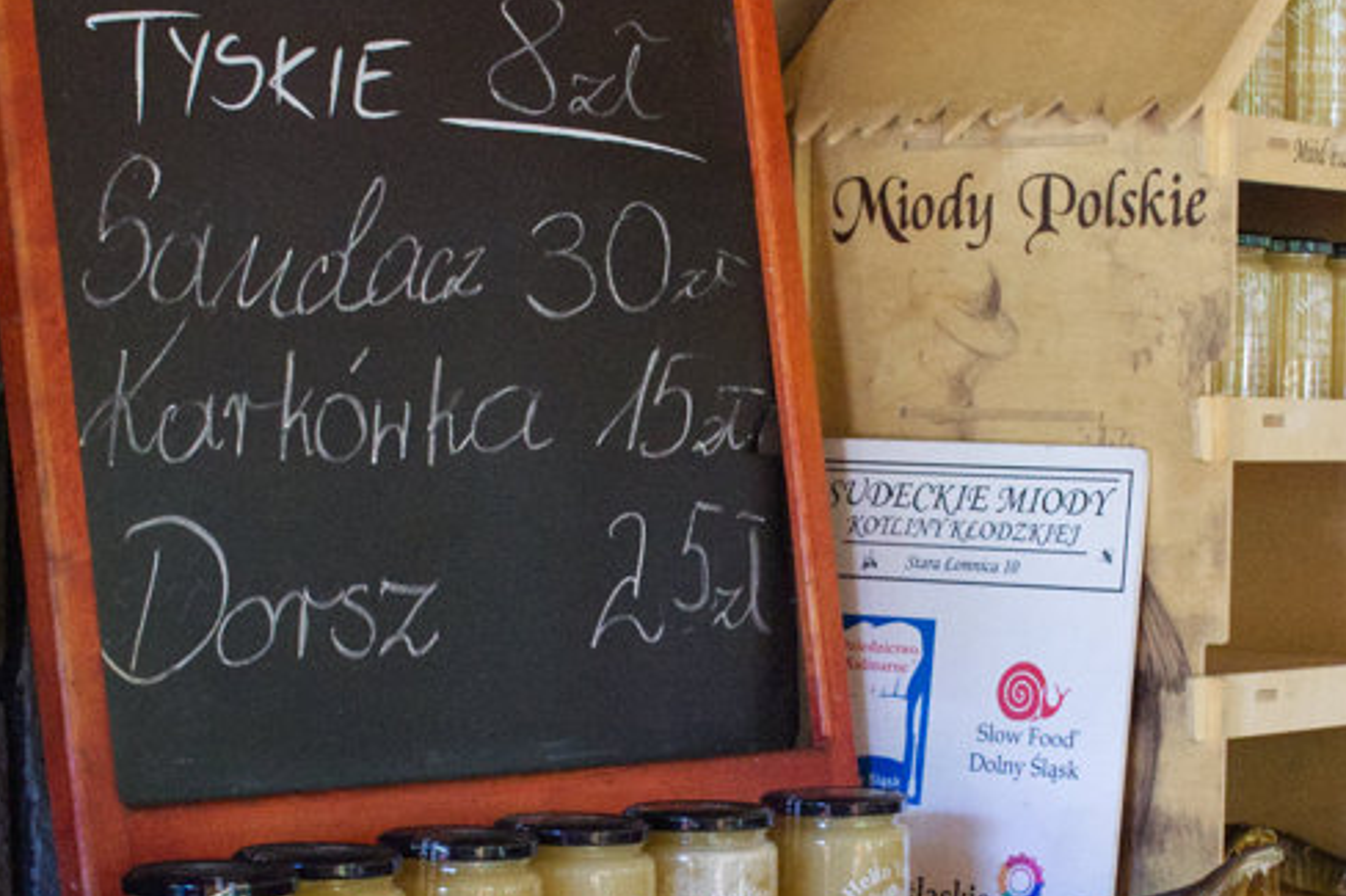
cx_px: 692
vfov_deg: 14.2
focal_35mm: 96
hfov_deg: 21.2
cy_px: 624
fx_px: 3588
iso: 3200
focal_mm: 26
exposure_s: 1/40
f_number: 5
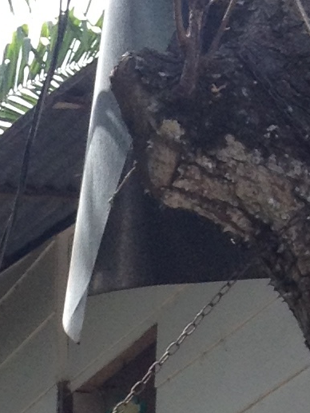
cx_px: -376
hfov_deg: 6.5
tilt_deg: -0.9
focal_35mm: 221
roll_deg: +1.7
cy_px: 1010
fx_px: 2638
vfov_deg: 8.2
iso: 50
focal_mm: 4.28
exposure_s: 1/412
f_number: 2.4
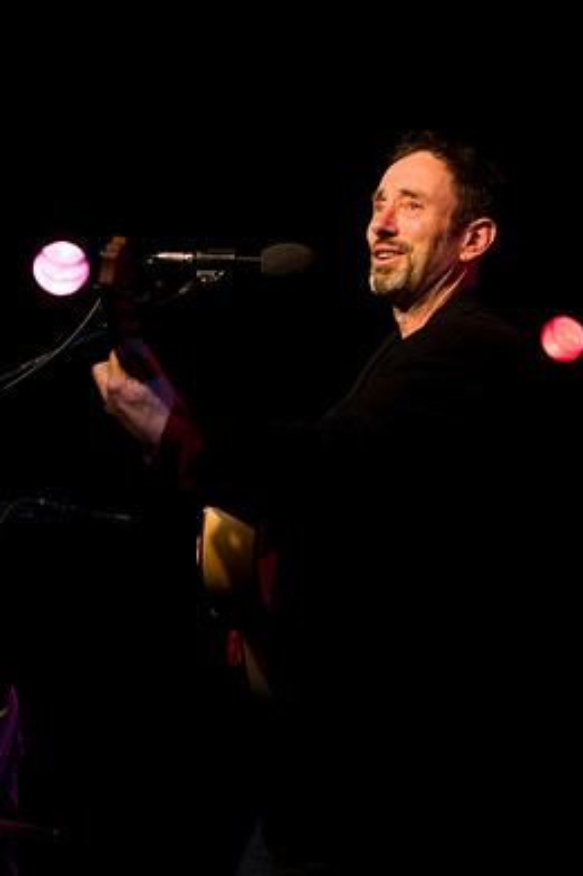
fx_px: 2091
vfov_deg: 23.6
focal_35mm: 86
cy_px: 489
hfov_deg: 15.9
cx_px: 280
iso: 800
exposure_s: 1/125
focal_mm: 50
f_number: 2.8
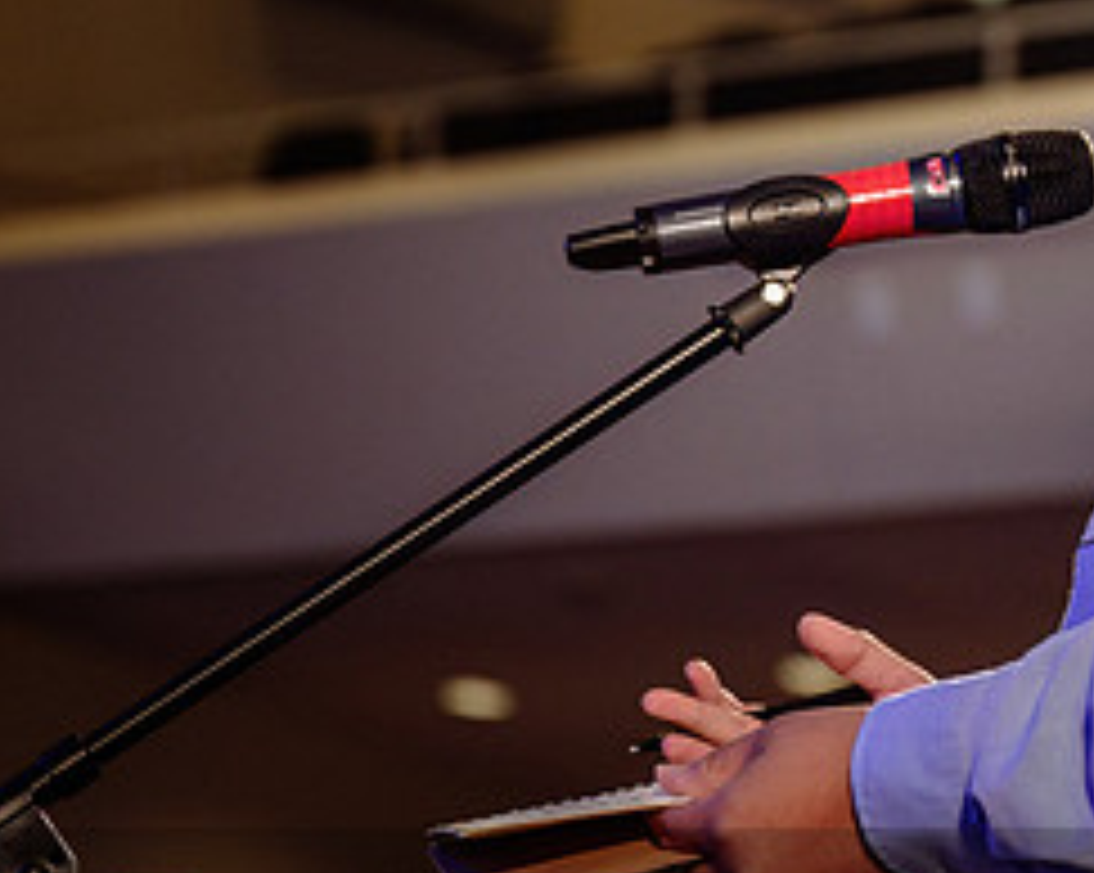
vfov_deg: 8.6
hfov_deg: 10.7
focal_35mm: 179
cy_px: 240
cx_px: 1004
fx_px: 5791
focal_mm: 70
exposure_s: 1/125
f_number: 2.8
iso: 1250
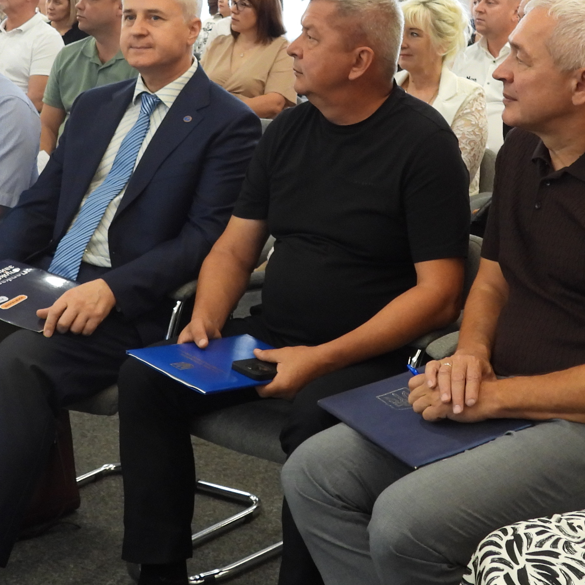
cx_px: 300
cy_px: 128
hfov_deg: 23.4
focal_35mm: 74
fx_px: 1415
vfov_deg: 23.1
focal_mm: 5.9
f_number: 3.2
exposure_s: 1/30
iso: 280
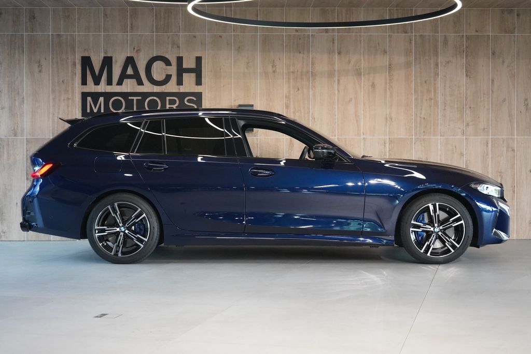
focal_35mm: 60
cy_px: 177
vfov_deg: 22.6
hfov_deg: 33.4
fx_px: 885
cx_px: 266
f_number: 5
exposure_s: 1/160
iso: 6400
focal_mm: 60
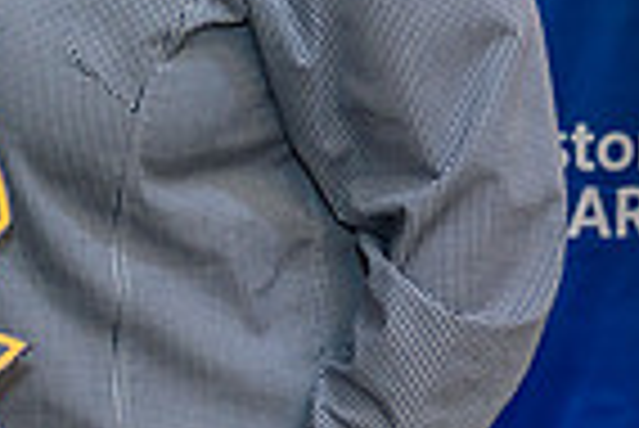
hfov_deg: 11.9
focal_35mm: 167
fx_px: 2967
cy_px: -101
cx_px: -194
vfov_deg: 8.1
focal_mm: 41
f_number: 4
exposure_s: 1/160
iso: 1250
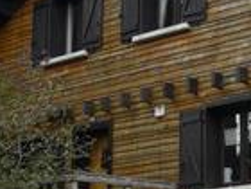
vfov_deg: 11.5
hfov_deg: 15.0
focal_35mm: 129
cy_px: 145
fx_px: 935
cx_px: 244
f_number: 4
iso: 100
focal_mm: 6
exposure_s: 1/160
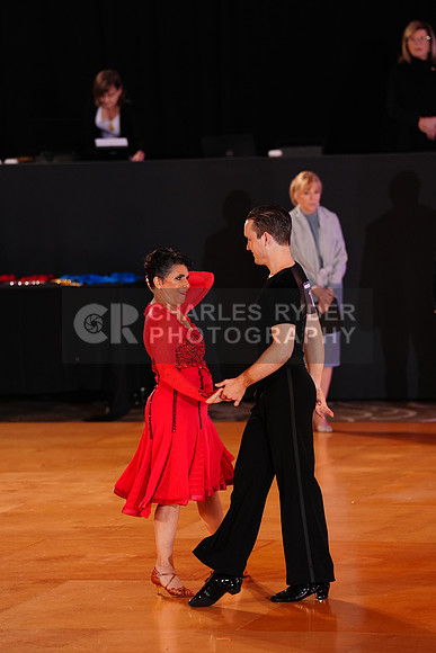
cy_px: 326
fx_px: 3631
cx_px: 218
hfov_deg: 6.9
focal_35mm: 200
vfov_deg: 10.3
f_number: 3.5
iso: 2000
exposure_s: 1/160
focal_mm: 200
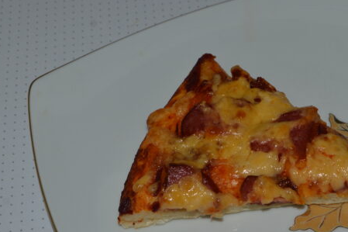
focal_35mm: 82
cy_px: 179
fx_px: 790
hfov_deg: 24.6
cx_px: 260
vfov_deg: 16.6
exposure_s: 1/60
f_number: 8
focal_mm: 35
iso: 100
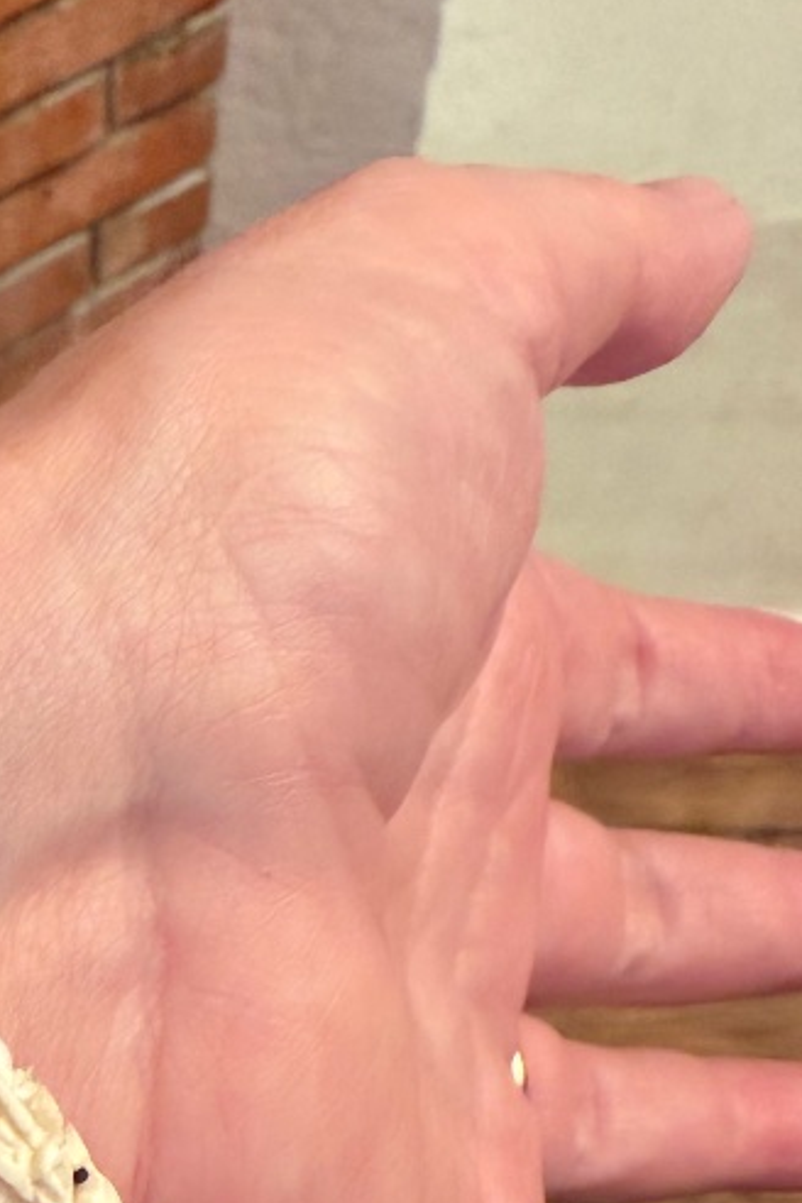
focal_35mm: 66
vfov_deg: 29.2
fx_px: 2205
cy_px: 1098
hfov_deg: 19.2
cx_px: -210
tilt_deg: -50.0
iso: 400
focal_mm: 2.22
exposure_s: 1/50
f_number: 2.2
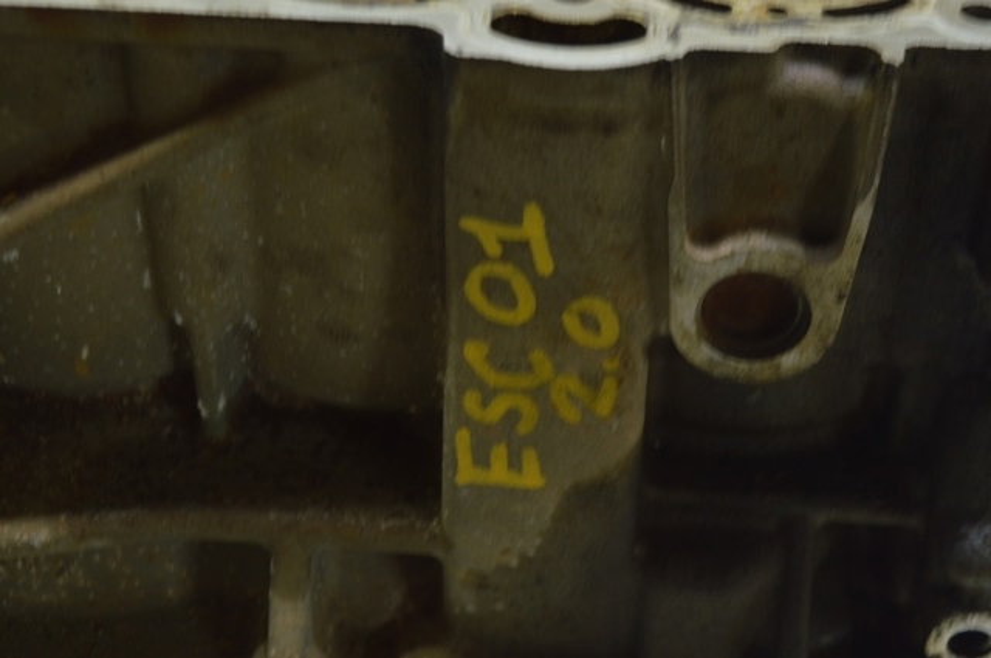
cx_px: 496
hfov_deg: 33.4
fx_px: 1650
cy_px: 329
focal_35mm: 60
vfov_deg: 22.6
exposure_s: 1/20
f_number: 5.6
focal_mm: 40
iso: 400
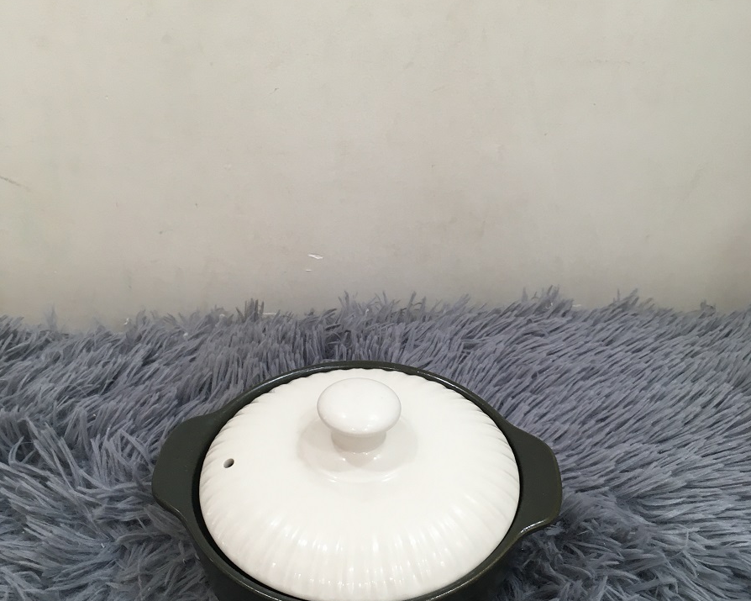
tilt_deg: -39.3
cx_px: 376
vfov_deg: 39.0
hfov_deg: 47.9
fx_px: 845
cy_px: 358
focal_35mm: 38
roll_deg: -3.0
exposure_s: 1/33
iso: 64
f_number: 2.2
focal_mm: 4.15
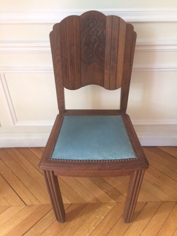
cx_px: 88
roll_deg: +1.4
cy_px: 118
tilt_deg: -37.7
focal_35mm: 29
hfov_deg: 48.2
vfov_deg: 61.7
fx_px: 198
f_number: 2.2
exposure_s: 1/33
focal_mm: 4.15
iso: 250
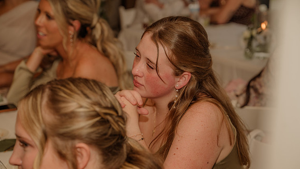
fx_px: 589
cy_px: 100
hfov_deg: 28.6
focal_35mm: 74
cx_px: 149
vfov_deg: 16.3
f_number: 4
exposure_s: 1/200
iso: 320
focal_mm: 70
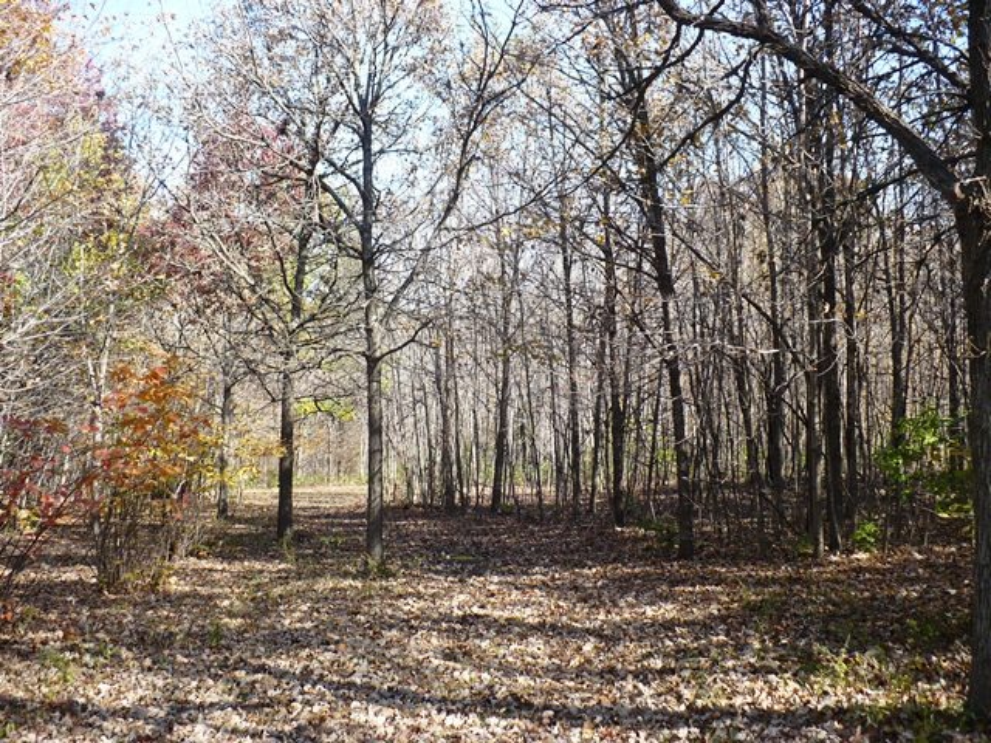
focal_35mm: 37
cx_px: 496
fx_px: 1059
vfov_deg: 38.7
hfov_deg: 50.1
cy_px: 372
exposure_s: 1/320
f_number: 2.8
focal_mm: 6.1
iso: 100
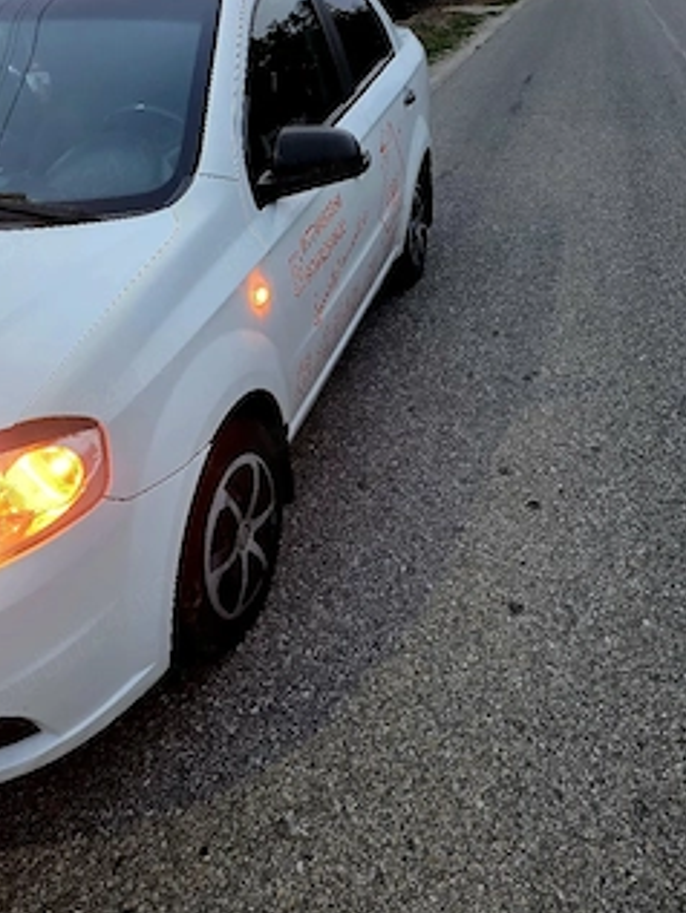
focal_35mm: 29
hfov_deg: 48.2
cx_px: 363
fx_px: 766
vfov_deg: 61.6
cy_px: 452
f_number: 1.7
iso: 640
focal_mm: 6.25
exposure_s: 1/101
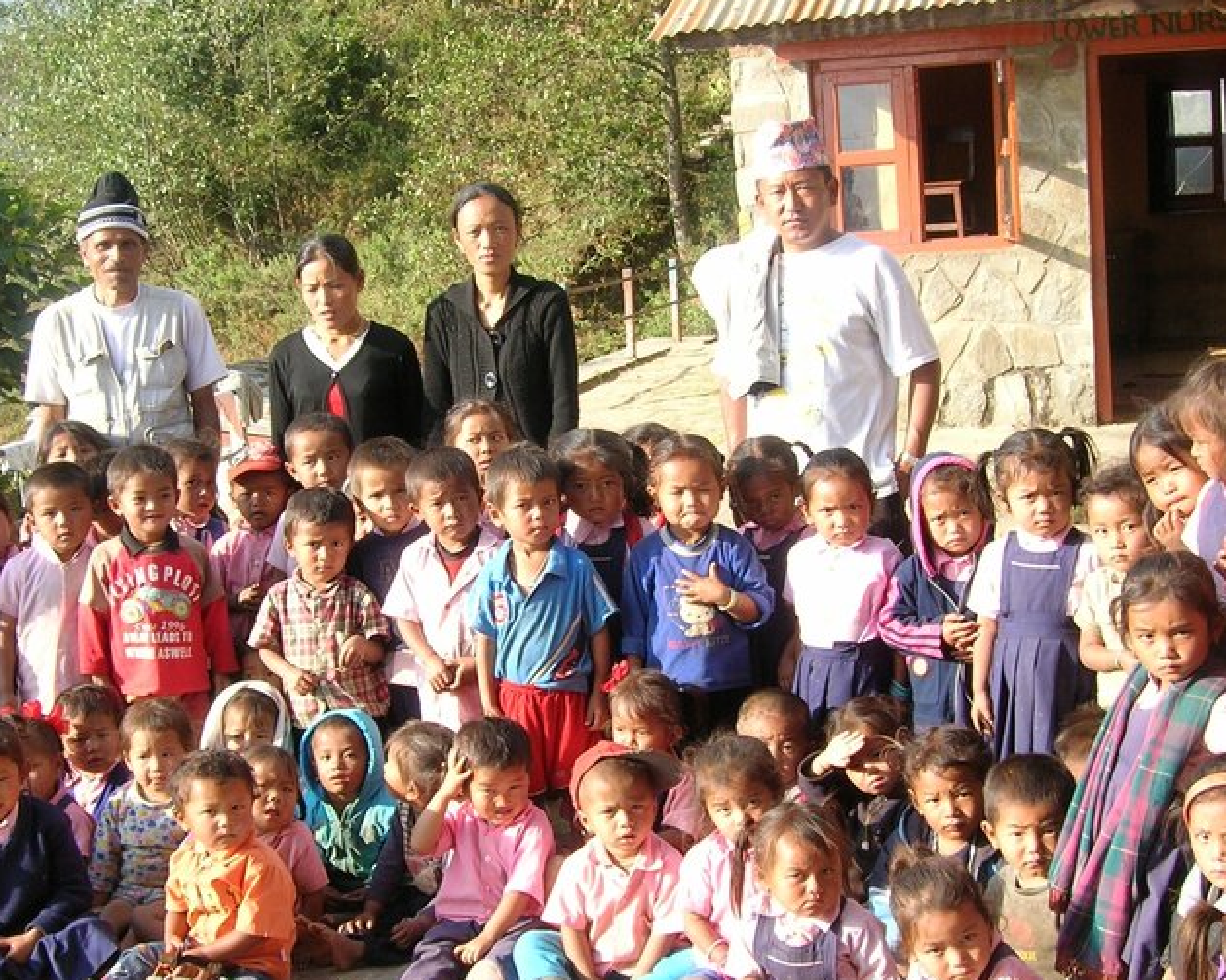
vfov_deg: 28.1
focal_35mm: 54
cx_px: 637
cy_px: 509
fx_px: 1959
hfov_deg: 34.7
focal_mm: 5.7
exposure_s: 1/83.5
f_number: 4.9
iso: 50
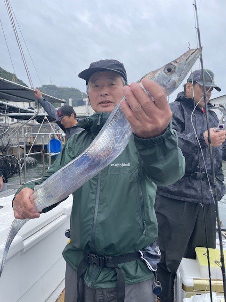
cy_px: 151
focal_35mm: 26
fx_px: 226
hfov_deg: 53.1
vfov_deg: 67.3
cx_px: 113
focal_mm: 4.2
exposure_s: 1/602
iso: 32
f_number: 1.6
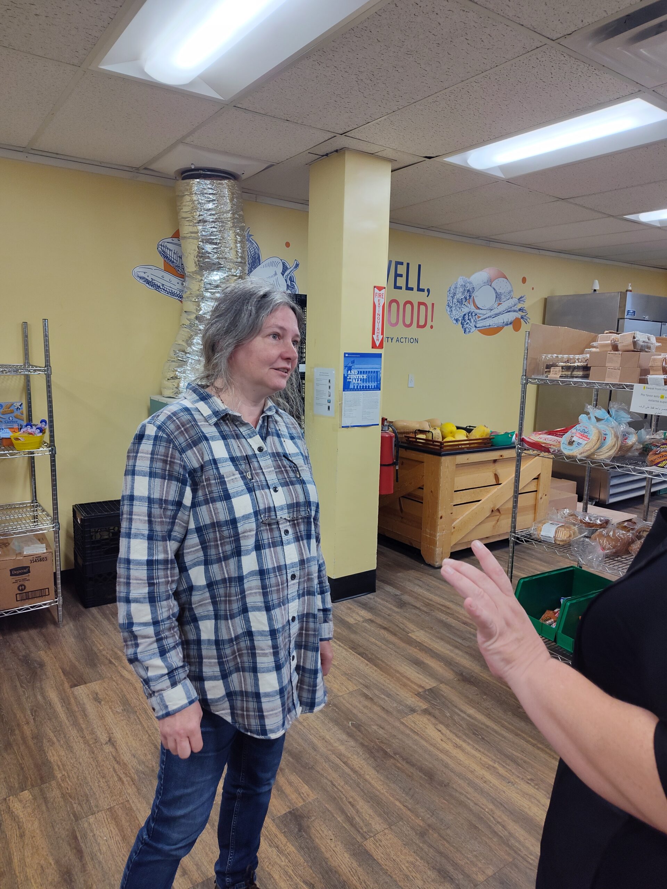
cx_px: 334
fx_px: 591
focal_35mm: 23
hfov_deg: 58.9
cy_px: 444
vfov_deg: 73.9
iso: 447
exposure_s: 1/120
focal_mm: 5.56
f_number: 1.8
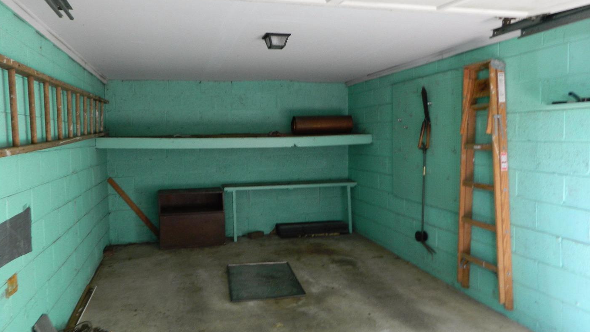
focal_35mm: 28
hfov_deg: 67.9
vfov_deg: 41.5
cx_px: 300
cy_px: 163
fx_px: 438
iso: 140
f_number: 3.1
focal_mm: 4.5
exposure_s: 1/30
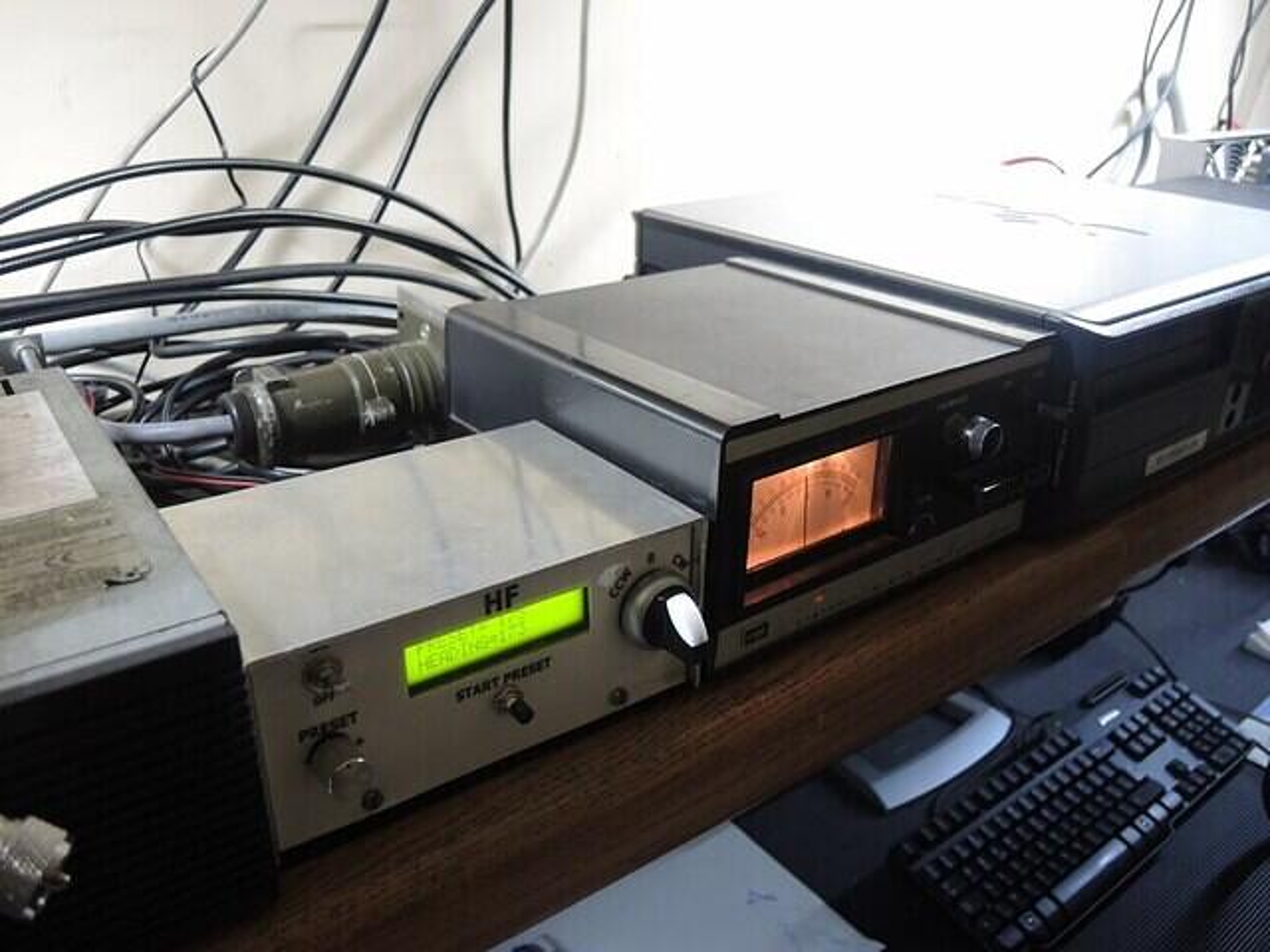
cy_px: 476
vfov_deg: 49.7
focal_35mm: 28
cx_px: 635
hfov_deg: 63.4
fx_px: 1027
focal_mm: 6
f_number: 2
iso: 400
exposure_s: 1/30
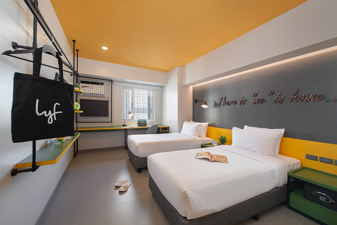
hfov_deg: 104.2
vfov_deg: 81.2
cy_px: 112
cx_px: 168
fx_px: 131
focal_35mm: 14
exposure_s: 1/4
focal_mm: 14
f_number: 7.1
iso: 100
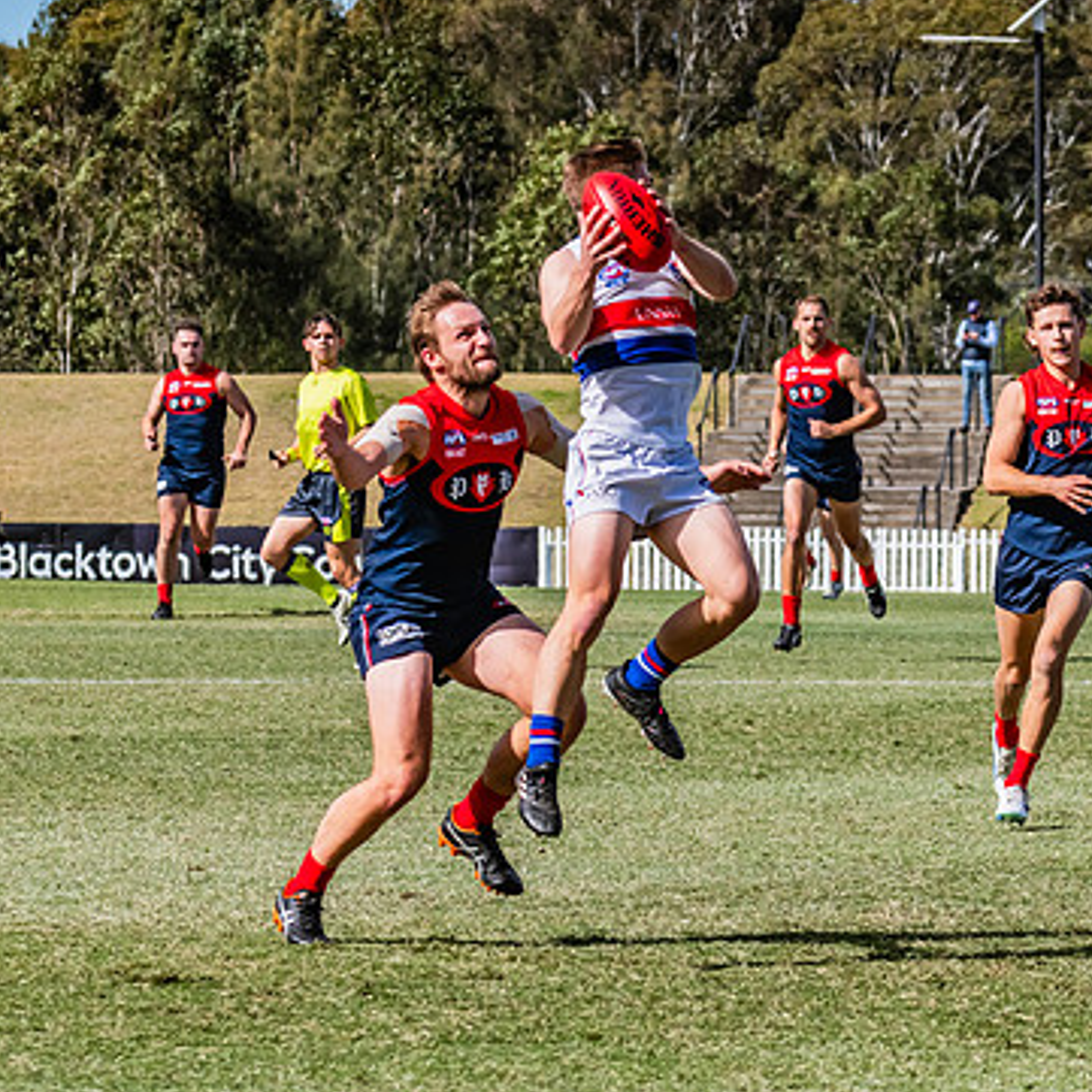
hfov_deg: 5.8
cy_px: 627
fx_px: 10778
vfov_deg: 5.8
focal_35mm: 302
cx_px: 670
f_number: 10
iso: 800
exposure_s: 1/2000
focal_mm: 170
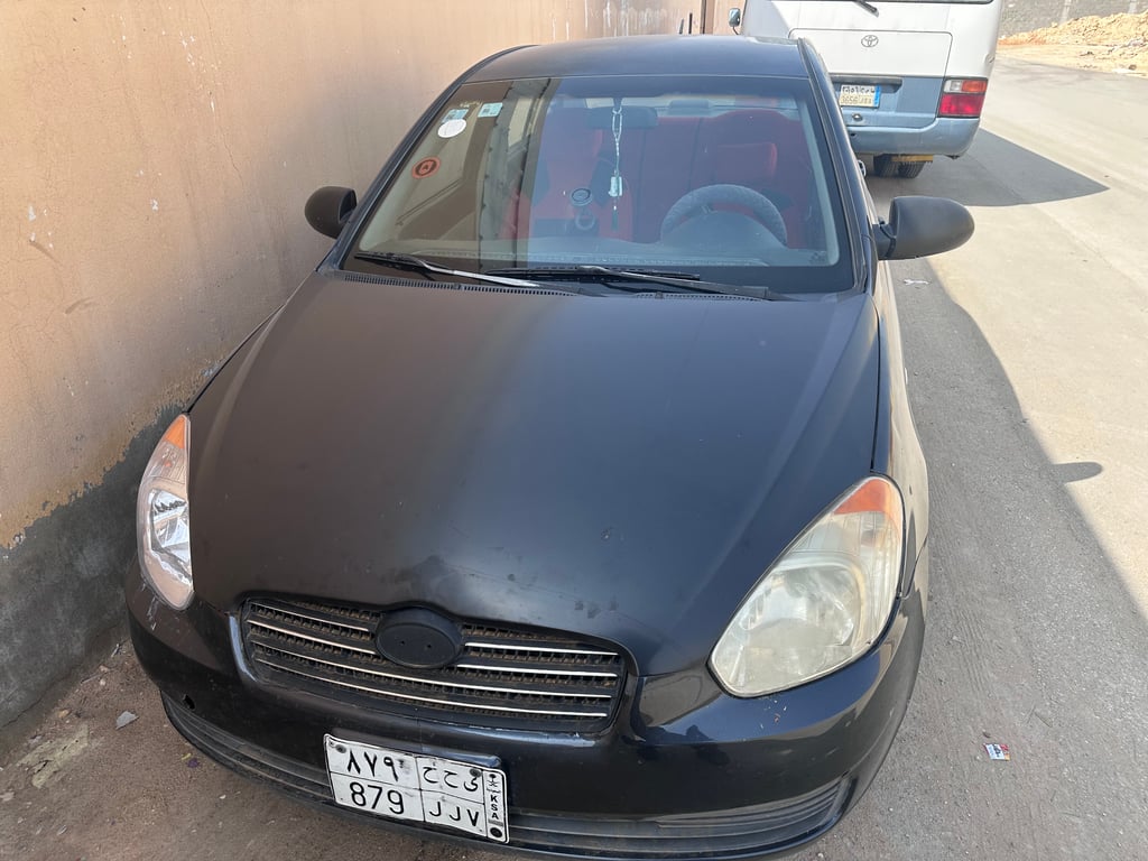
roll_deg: +1.1
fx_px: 796
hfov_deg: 71.6
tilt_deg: -26.4
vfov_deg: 56.8
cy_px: 430
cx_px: 574
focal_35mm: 24
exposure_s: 1/1339
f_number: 1.78
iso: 80
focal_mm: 6.86
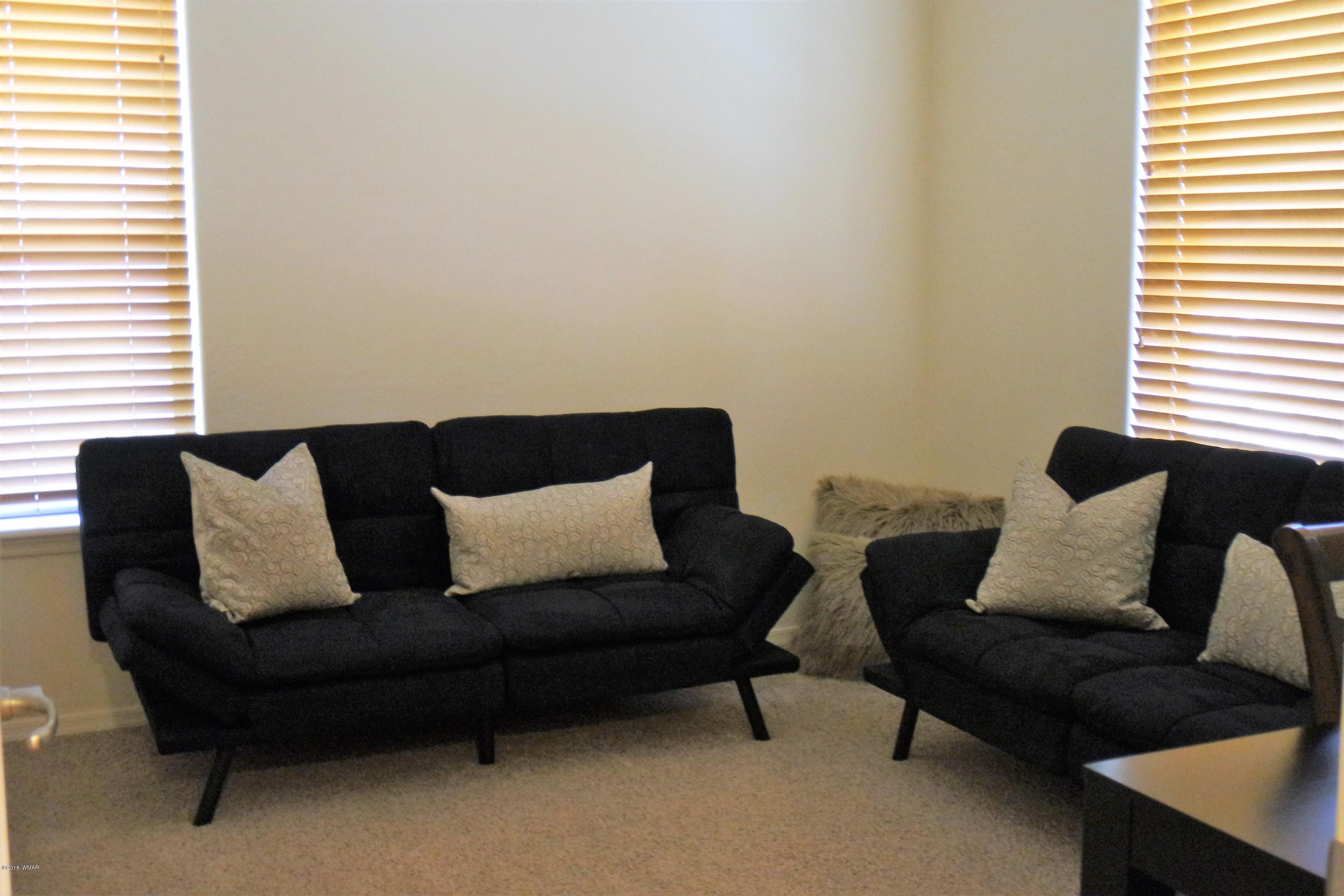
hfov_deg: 48.5
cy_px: 448
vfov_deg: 33.4
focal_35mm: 40
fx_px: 1493
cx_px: 672
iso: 1600
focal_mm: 15
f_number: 4
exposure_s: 1/15
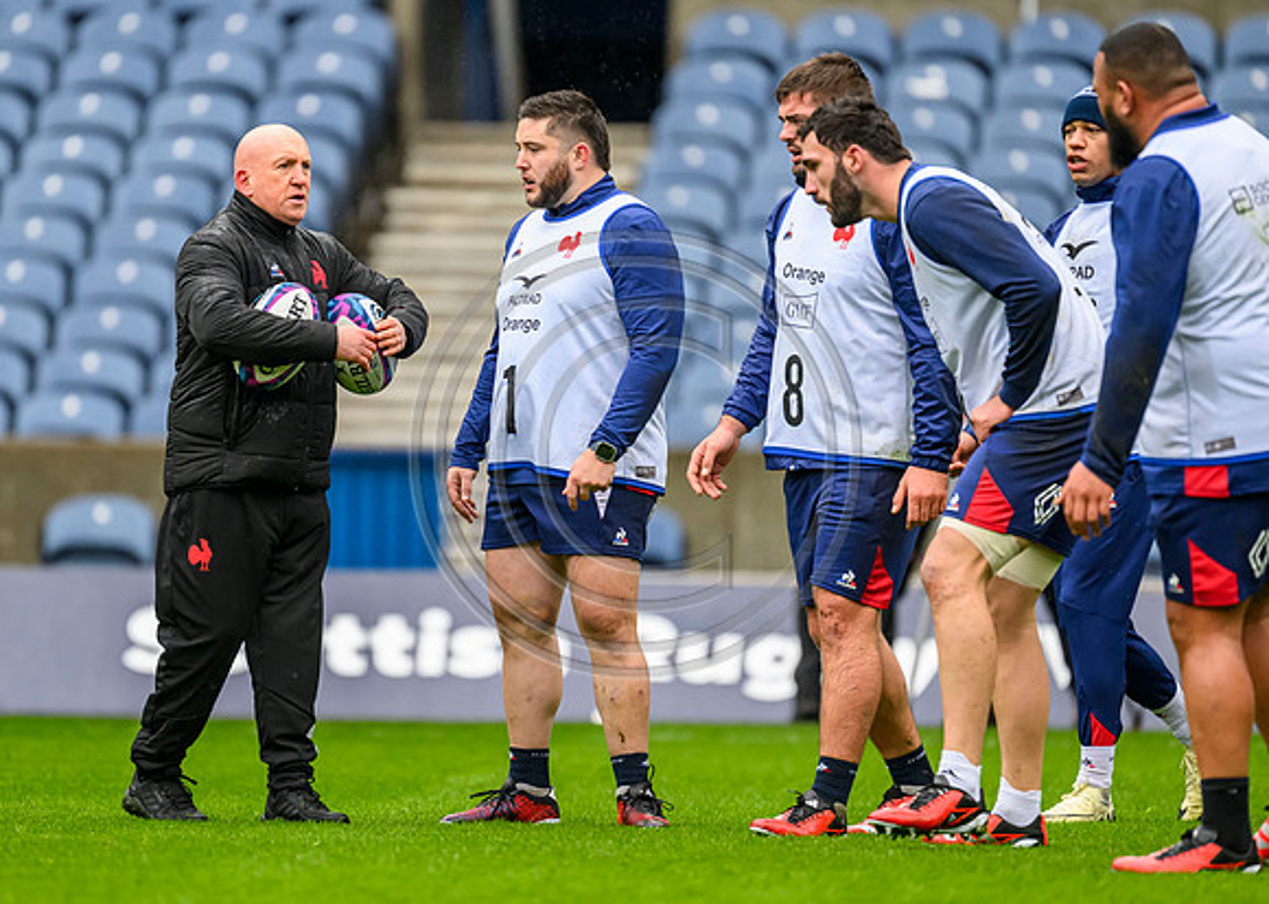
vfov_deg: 2.1
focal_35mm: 670
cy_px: 436
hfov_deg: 3.0
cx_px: 507
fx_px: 24124
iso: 2500
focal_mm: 560
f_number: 4
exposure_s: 1/1000
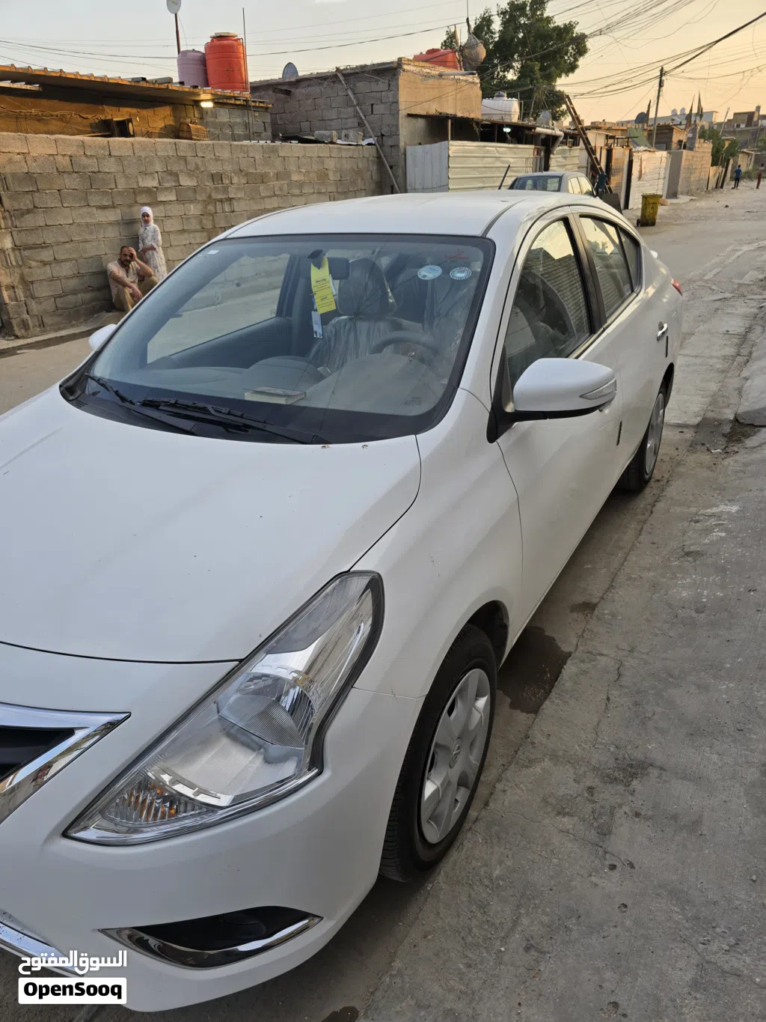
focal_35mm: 23
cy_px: 511
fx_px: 679
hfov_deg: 58.9
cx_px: 383
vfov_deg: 73.9
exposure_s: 1/107
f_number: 1.7
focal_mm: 6.3
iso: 12
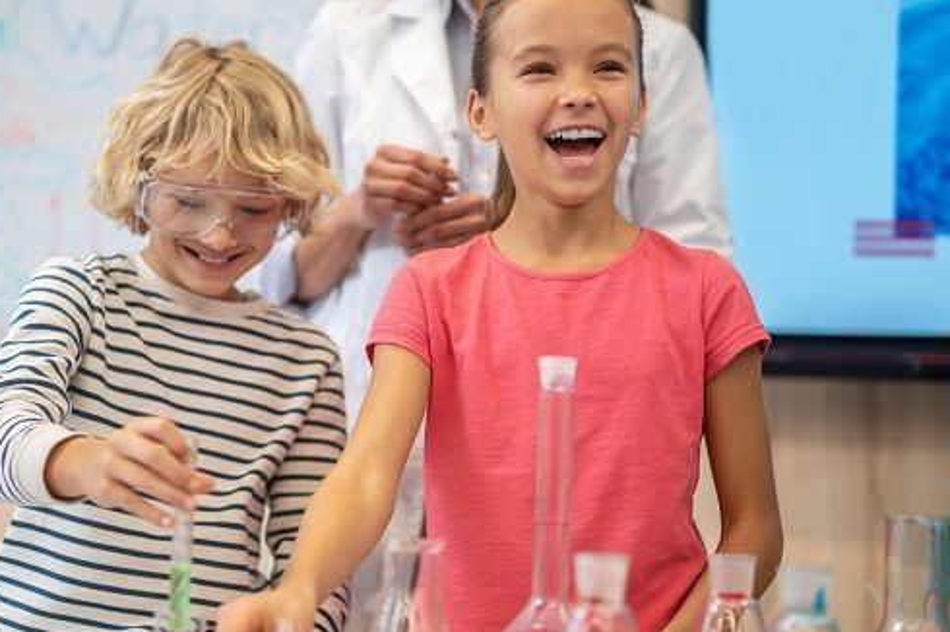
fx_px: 2400
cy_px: 321
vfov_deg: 15.0
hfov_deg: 22.4
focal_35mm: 91
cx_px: 451
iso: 250
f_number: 2.2
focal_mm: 85
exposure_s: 1/200
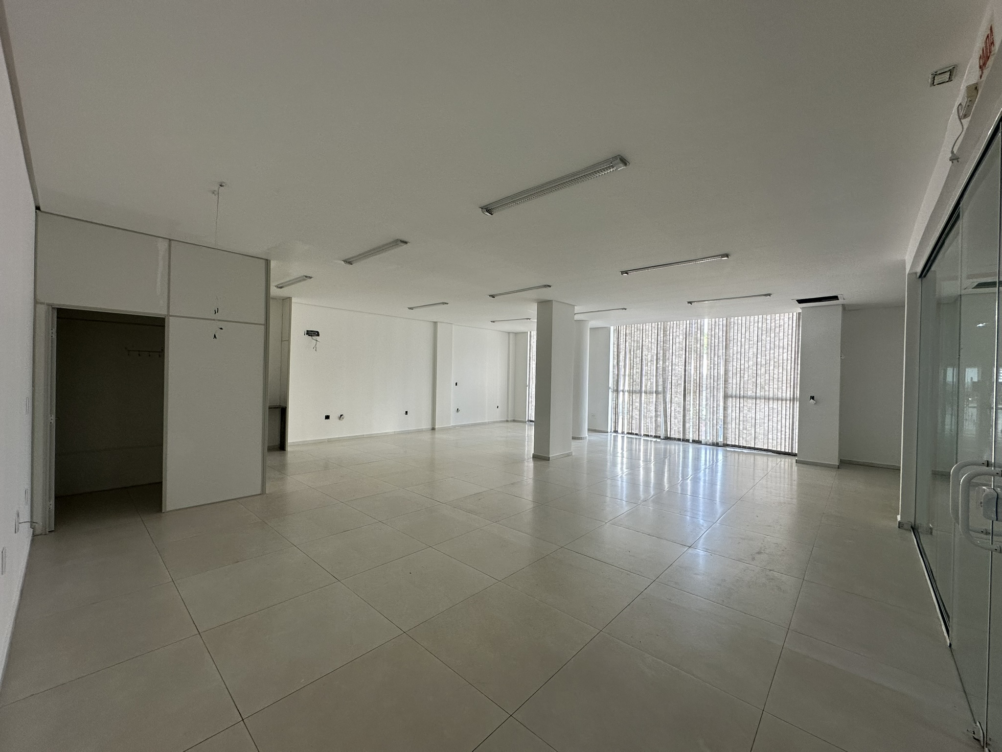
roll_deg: -1.3
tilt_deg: +0.1
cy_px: 376
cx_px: 501
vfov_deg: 85.7
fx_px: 405
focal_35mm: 14
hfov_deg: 102.1
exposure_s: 1/120
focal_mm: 2.22
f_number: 2.2
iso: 80
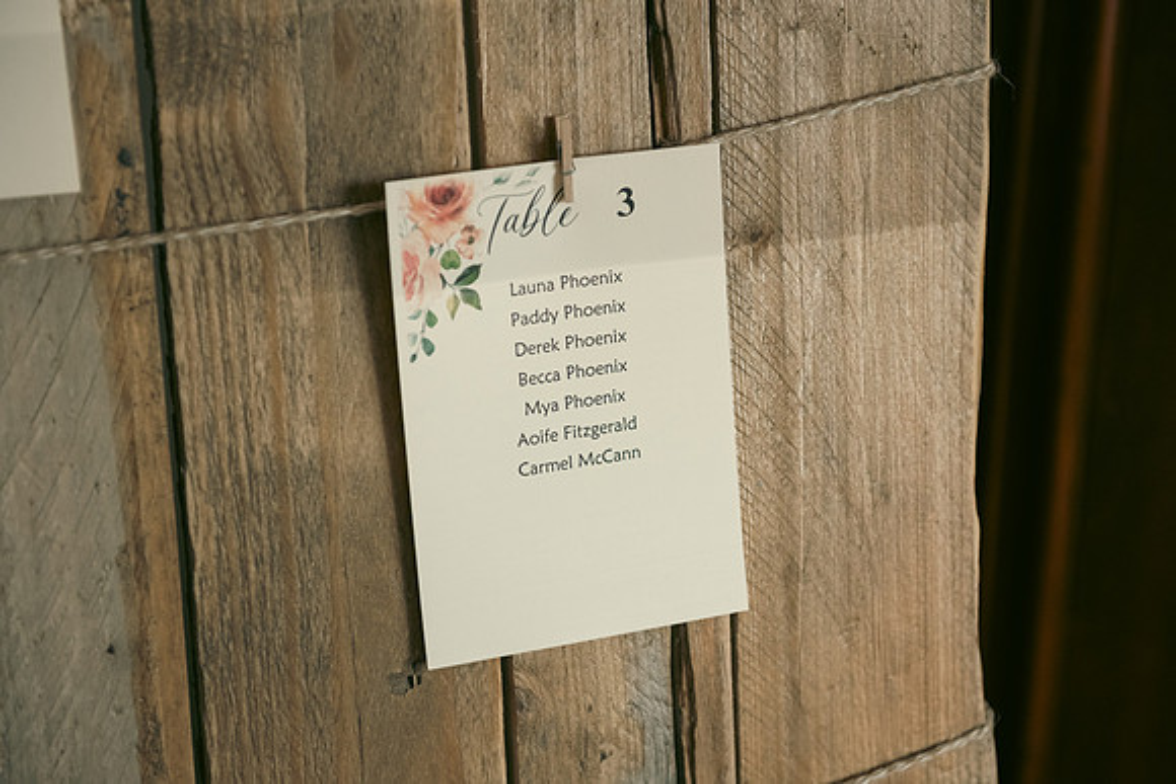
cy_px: 392
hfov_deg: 28.8
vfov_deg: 19.5
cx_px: 588
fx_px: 2287
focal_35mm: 70
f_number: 3.5
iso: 640
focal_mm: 70
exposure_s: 1/1000
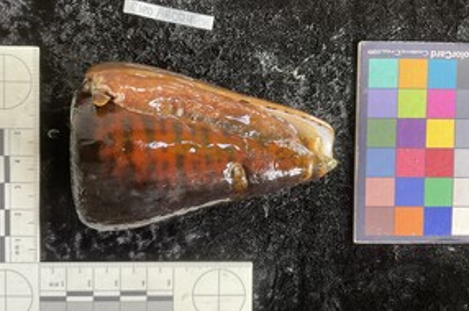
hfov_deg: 51.9
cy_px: 160
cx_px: 221
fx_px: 481
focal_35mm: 37
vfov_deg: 35.9
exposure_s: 1/60
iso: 64
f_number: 1.8
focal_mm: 3
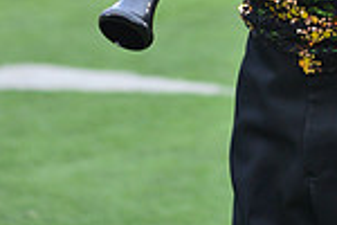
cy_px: -252
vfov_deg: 3.4
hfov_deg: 5.1
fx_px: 3782
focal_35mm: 404
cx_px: 316
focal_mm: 135
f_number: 5.6
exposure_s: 1/320
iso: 400
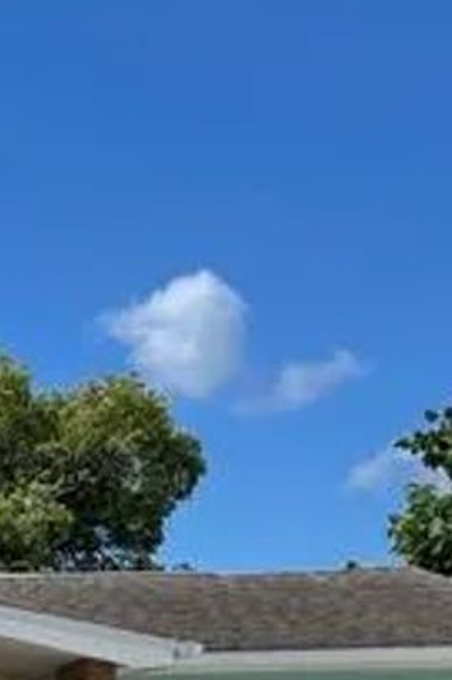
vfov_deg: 18.2
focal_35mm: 102
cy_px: 970
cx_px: -386
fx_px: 1923
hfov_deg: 12.2
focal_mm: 4.2
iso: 32
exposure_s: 1/5291
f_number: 1.6
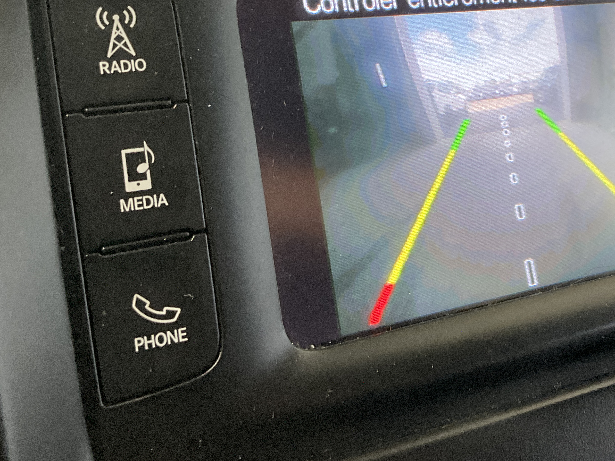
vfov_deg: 29.0
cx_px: 411
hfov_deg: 38.5
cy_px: 92
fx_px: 871
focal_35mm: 49
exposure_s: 1/60
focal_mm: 3
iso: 160
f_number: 1.8
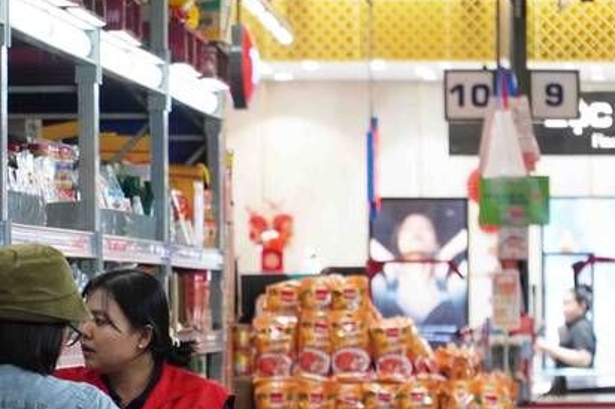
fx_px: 5223
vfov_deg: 4.5
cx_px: 96
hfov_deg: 6.7
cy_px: 368
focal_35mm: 306
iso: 2500
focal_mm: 105
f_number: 4
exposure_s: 1/200
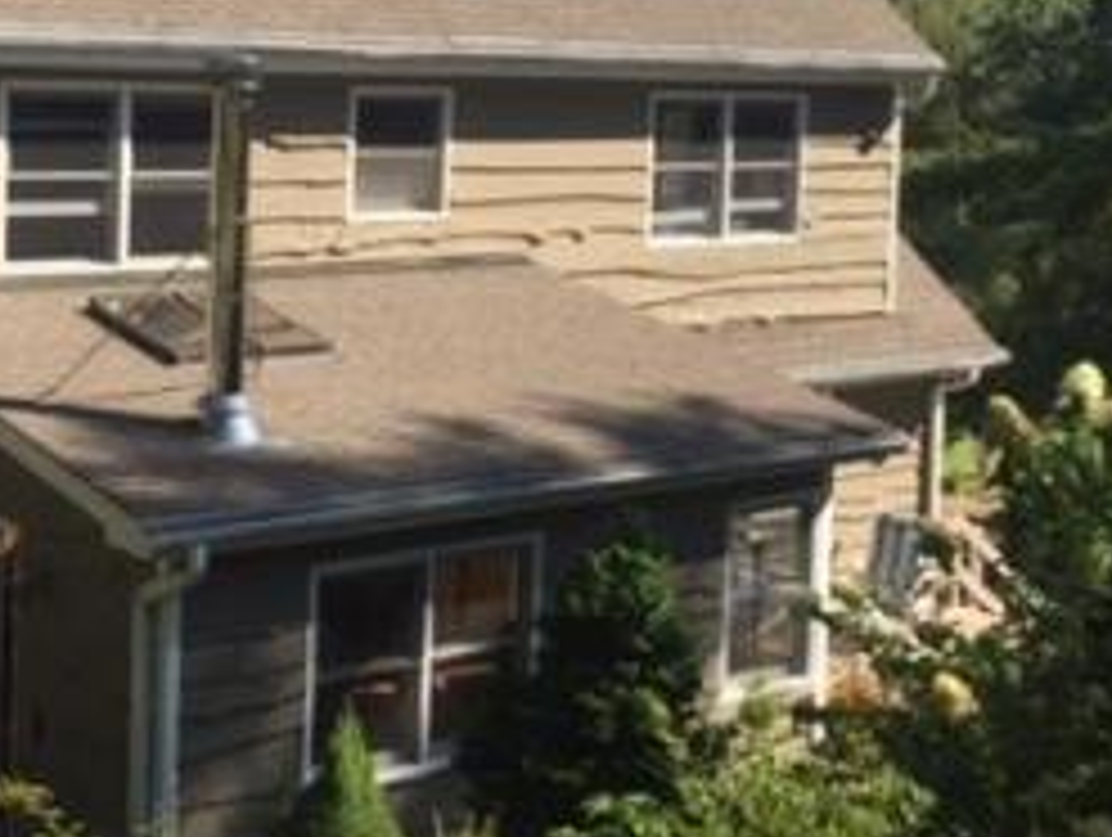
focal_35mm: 68
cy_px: 198
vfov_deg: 21.5
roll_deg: -3.7
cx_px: 567
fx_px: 2188
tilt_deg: -6.4
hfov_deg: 28.5
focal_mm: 4.15
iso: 32
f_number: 2.2
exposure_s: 1/1130
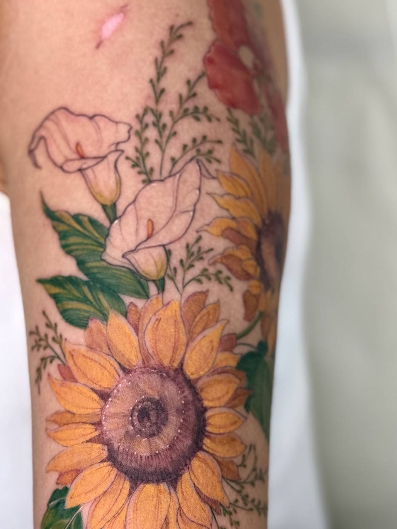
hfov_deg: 19.9
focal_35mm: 74
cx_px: 232
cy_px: 267
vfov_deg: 26.3
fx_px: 1131
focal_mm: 6.76
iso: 64
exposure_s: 1/314
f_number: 1.78
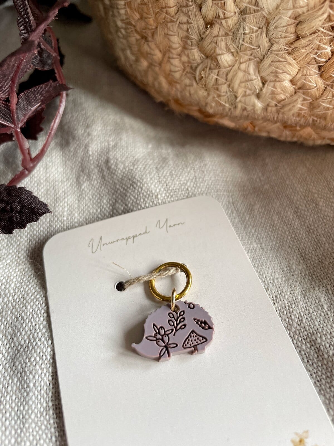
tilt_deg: -52.0
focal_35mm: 26
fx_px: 334
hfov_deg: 53.1
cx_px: 167
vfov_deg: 67.3
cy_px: 223
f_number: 1.6
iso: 125
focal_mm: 4.2
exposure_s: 1/121
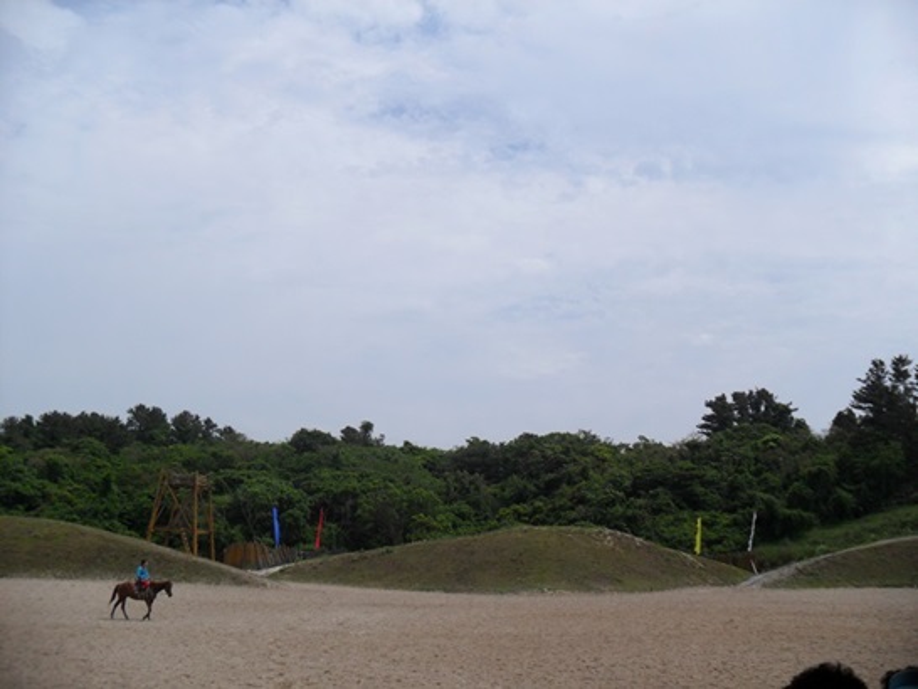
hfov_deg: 52.6
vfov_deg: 40.7
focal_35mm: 35
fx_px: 929
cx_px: 459
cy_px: 344
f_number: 7.6
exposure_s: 1/500
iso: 80
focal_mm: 6.3
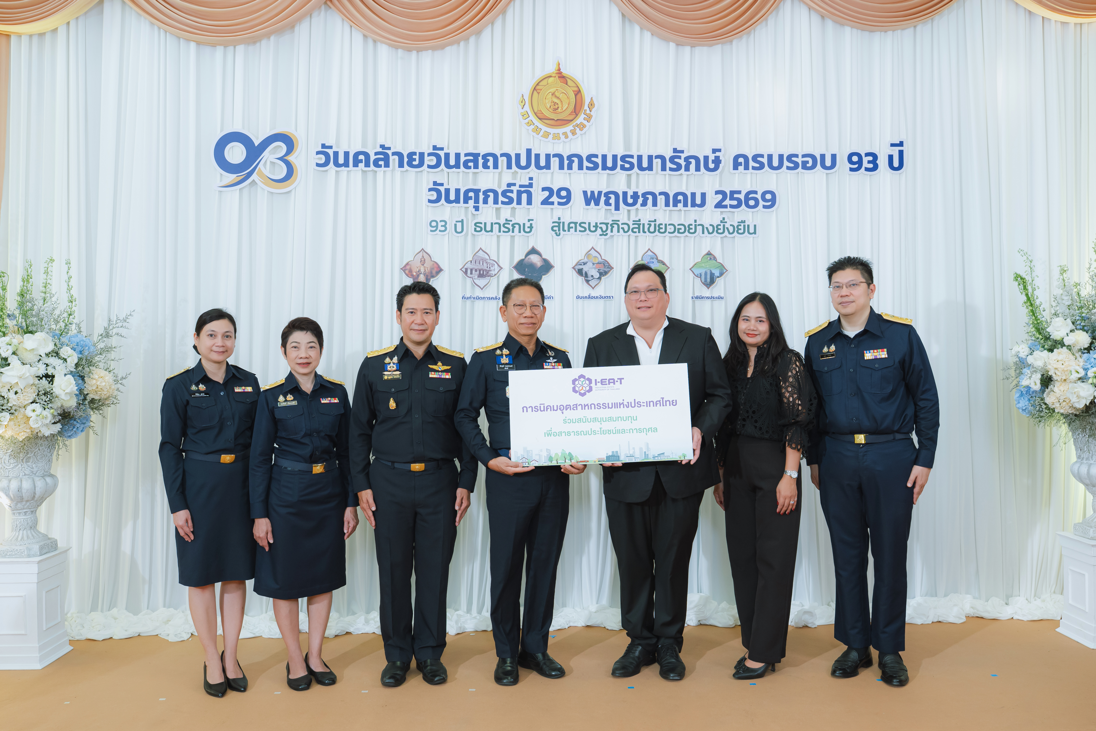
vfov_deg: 45.0
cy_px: 366
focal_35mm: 29
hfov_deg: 63.7
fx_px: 883
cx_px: 548
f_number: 4.5
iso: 800
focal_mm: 29
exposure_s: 1/125
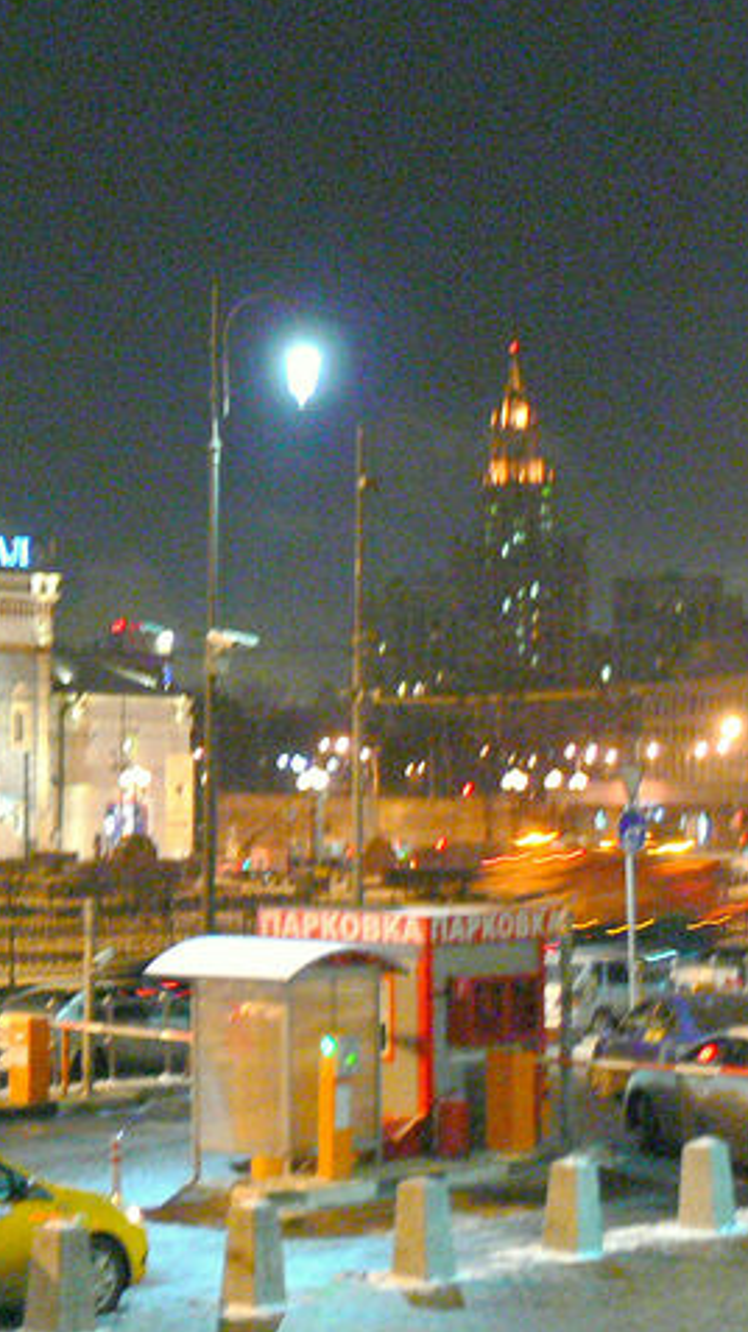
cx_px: -234
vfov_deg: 29.3
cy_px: 607
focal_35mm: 72
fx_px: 2541
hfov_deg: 15.9
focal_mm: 7.4
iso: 200
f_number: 2.8
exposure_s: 1/4
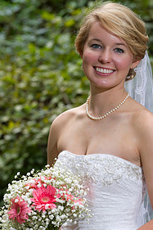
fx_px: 1736
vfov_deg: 7.6
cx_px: 90
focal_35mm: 272
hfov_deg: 5.0
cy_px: 149
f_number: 6.3
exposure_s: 1/125
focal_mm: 170
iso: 500
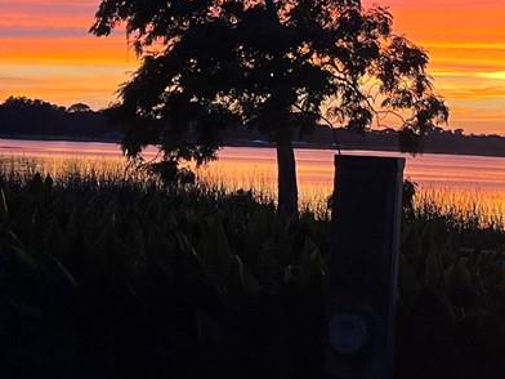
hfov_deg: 18.3
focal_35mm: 106
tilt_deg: +9.5
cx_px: 434
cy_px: -128
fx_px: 1546
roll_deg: -2.9
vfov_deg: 13.4
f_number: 1.5
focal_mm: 5.7
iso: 64
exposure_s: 1/120
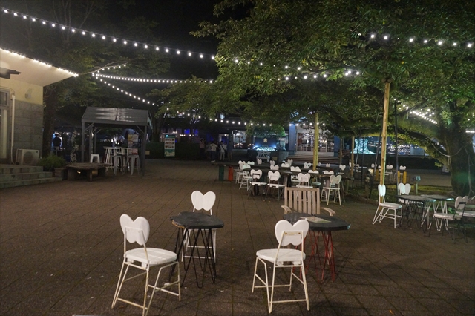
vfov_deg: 47.9
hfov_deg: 67.4
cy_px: 158
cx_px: 238
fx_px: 356
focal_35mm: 27
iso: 3200
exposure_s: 1/100
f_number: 4
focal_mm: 18
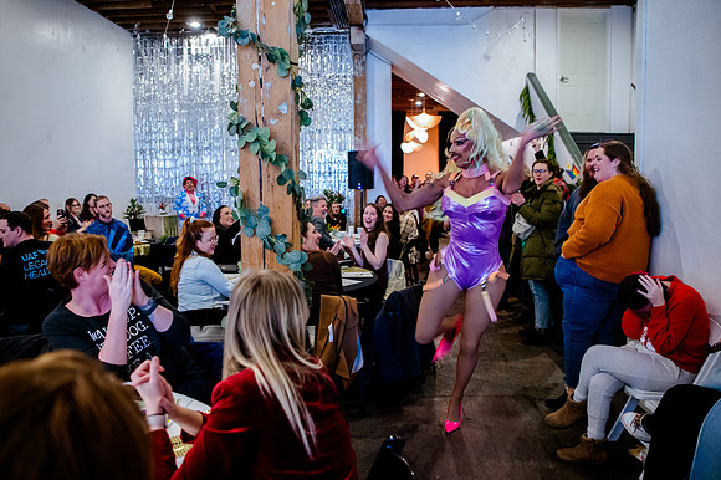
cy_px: 239
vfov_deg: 49.6
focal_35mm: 26
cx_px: 351
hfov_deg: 69.5
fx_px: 519
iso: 6400
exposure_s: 1/80
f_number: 2.8
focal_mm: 24
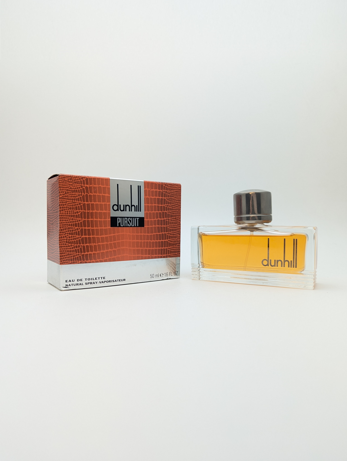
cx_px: 174
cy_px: 230
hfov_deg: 56.9
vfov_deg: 71.5
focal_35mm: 24
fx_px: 320
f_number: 1.85
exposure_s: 1/225
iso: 74
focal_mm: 6.81
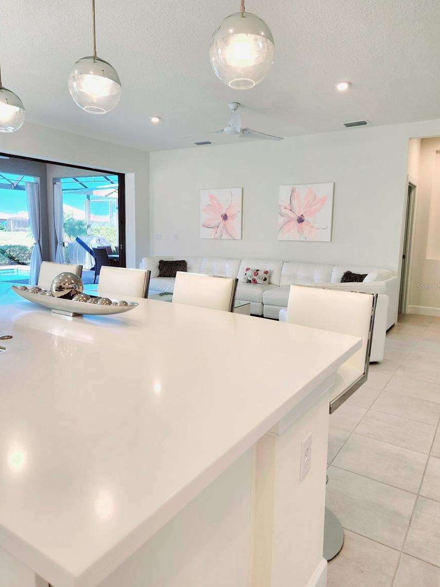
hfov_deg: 56.8
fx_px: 407
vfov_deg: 71.6
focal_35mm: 24
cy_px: 286
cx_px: 223
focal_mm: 5.4
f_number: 1.8
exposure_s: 1/120
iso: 25
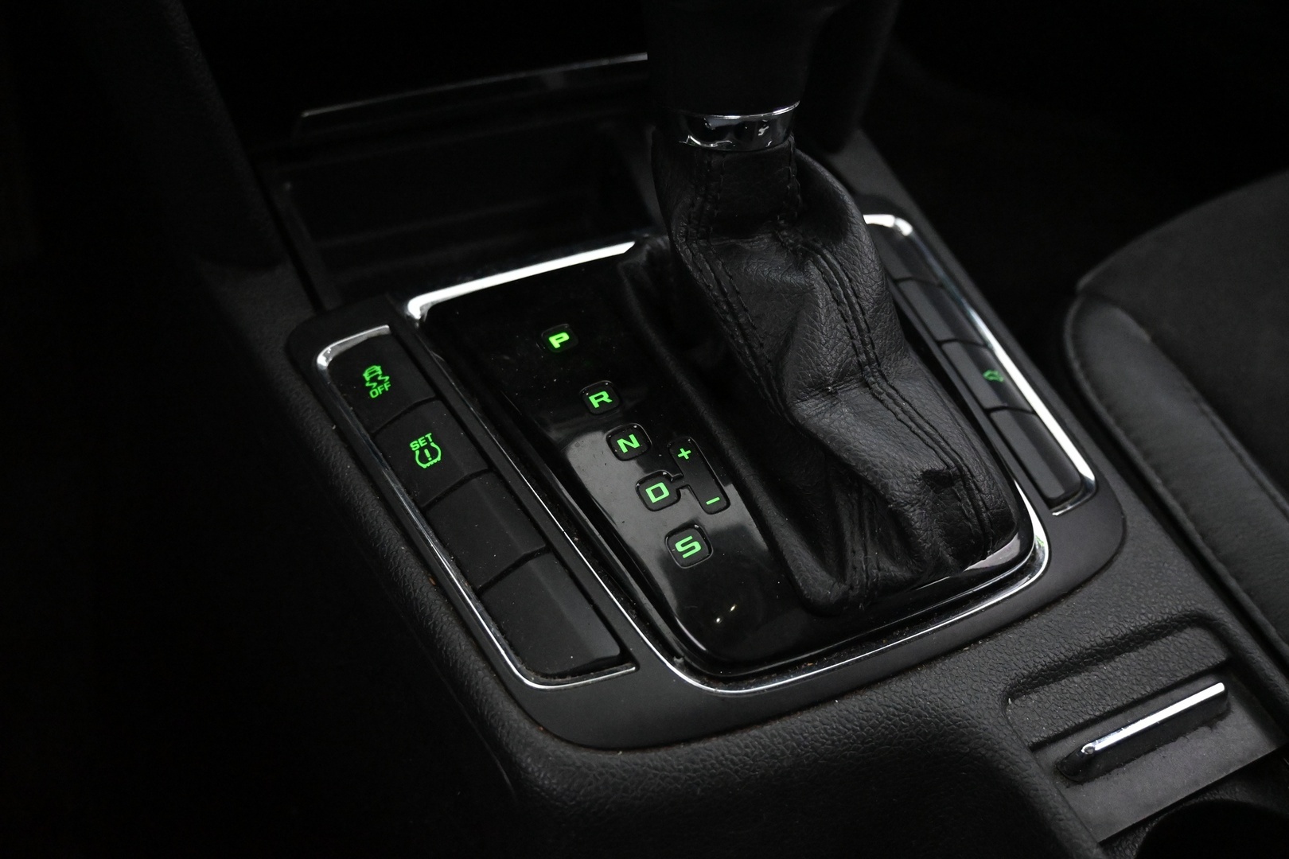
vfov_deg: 40.0
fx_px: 1181
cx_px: 644
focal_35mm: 33
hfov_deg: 57.2
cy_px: 430
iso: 8000
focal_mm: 22
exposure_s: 1/40
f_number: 4
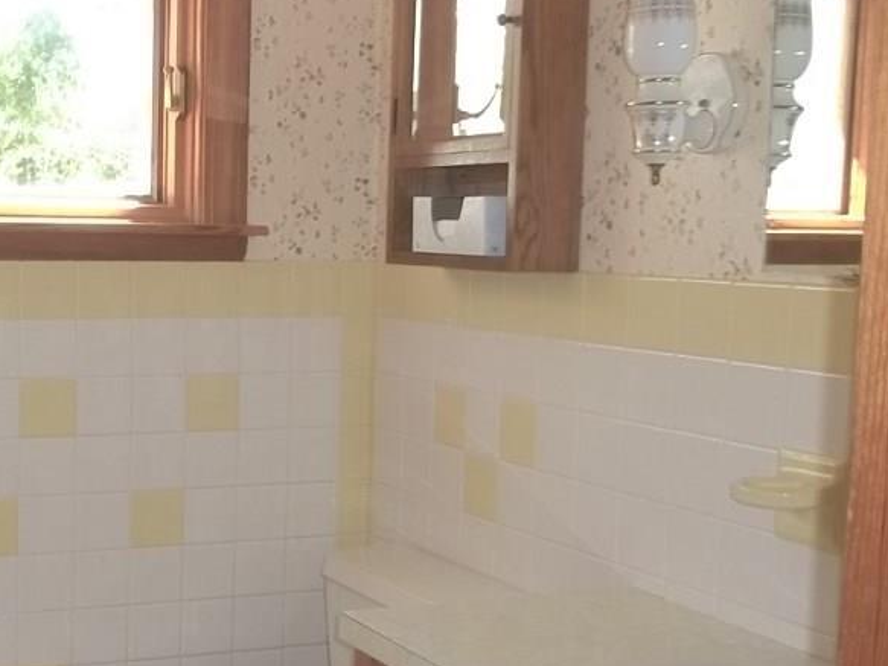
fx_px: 1488
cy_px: 379
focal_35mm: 58
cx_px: 116
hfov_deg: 31.9
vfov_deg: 25.2
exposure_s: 1/60
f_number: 3.3
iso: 160
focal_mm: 5.9
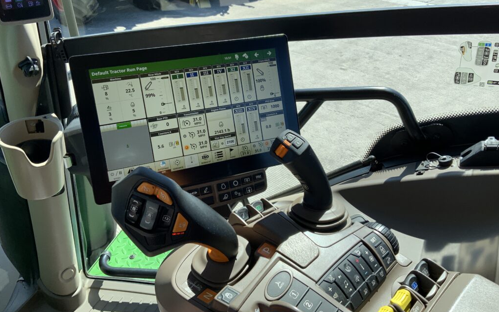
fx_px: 422
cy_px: 128
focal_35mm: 31
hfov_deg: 61.2
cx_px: 250
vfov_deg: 40.5
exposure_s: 1/781
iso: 16
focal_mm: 3
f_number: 1.8
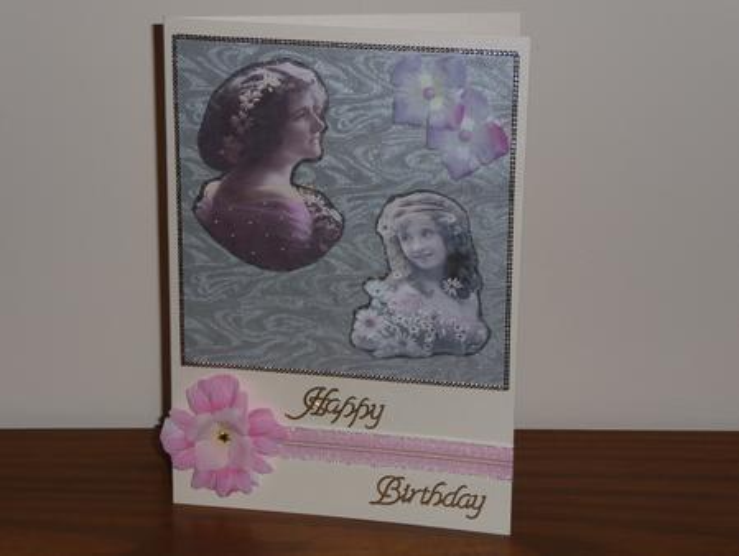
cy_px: 278
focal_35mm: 89
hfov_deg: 22.0
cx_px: 370
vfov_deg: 16.6
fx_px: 1903
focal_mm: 15.2
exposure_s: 1/40
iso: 100
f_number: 4.7
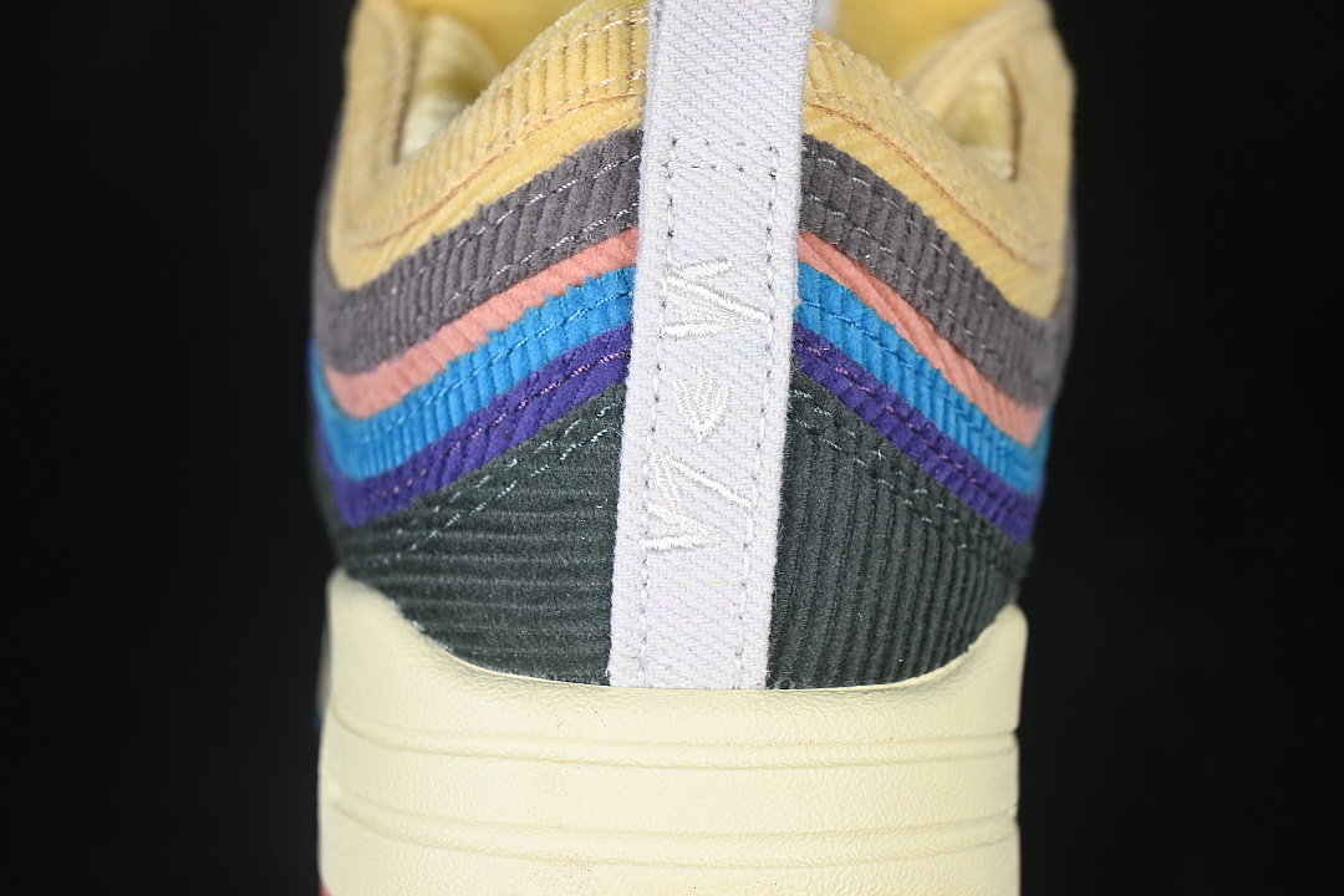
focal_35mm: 75
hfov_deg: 27.0
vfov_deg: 18.2
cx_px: 672
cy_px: 448
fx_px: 2800
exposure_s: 1/80
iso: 160
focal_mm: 50
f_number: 7.1
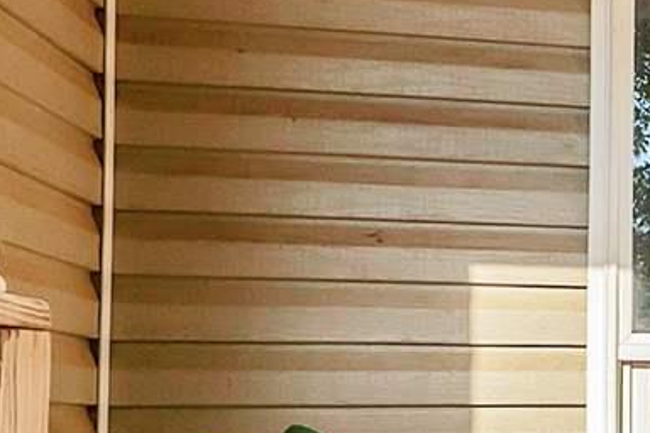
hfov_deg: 11.6
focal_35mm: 108
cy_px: 479
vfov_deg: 12.5
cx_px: 1891
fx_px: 1950
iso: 100
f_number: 7.1
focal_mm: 9
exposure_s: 1/125
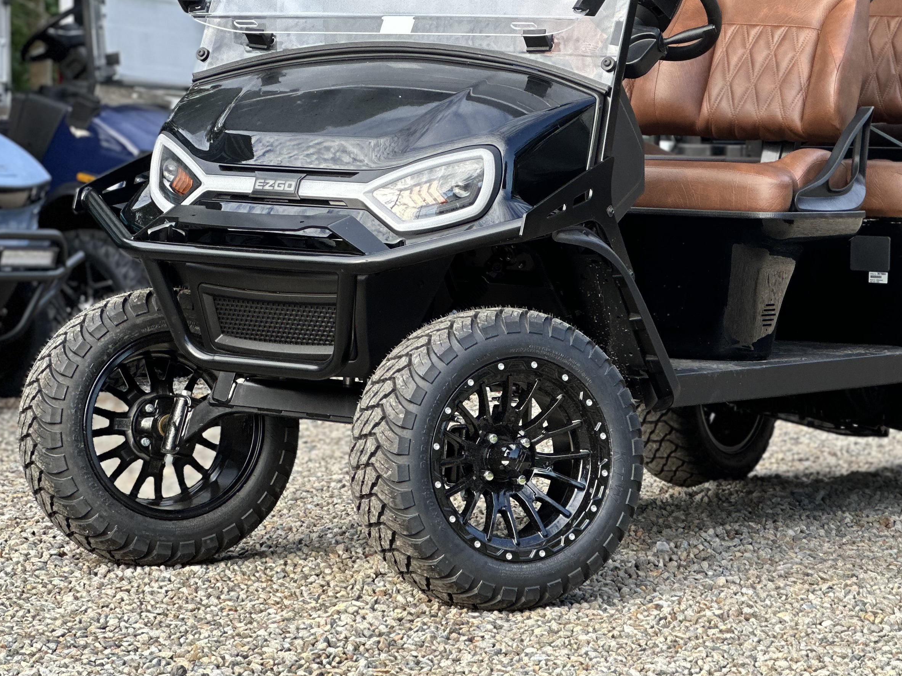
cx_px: 609
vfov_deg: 11.3
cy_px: 142
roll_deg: -1.4
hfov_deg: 15.0
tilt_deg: +1.3
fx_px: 3413
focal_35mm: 131
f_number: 2.8
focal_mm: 9
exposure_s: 1/121
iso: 50
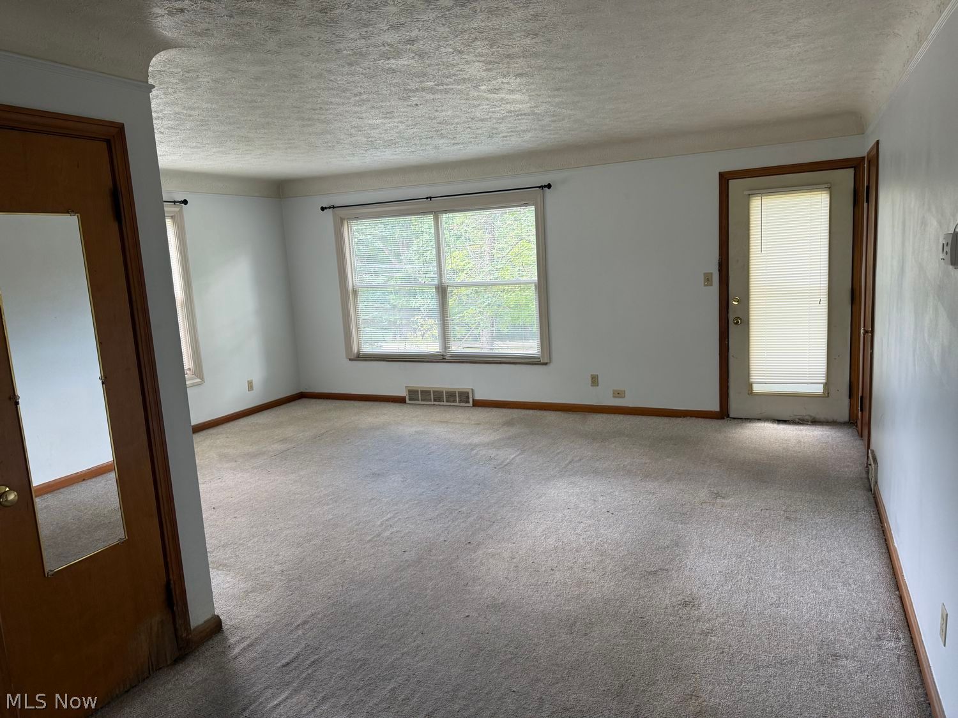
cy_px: 359
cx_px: 479
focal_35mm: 24
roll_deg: +2.8
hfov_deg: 71.6
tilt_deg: -7.8
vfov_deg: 56.8
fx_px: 664
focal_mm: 6.76
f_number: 1.78
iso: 200
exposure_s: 1/121
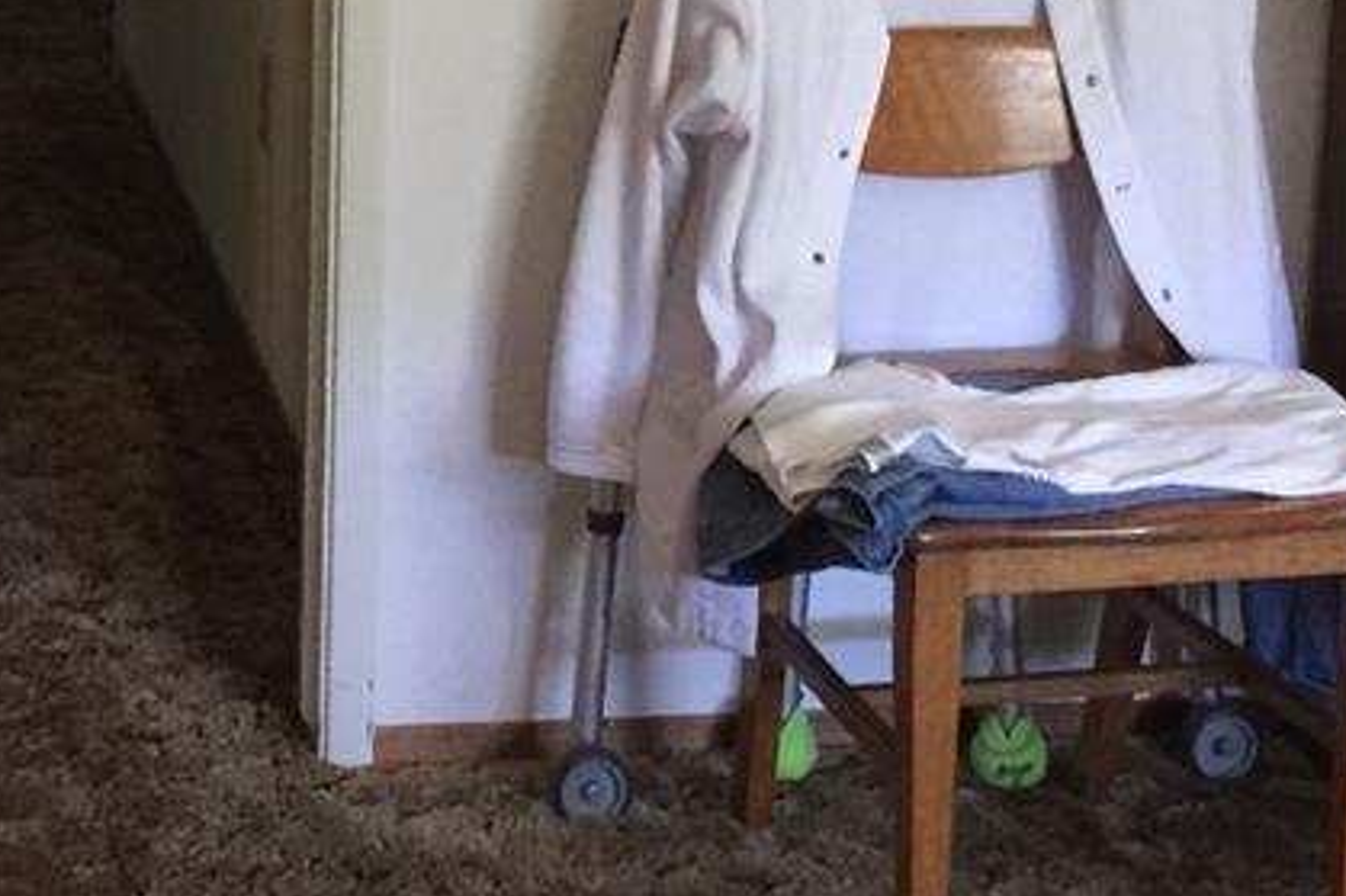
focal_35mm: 108
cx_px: 148
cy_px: -116
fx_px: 4036
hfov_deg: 18.6
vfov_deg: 12.4
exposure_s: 1/8
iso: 125
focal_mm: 4.15
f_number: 2.2
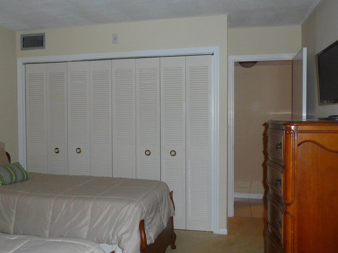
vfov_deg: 39.7
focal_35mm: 36
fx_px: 352
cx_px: 149
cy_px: 126
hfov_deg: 51.2
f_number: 3.3
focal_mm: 4.7
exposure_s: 1/30
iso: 250
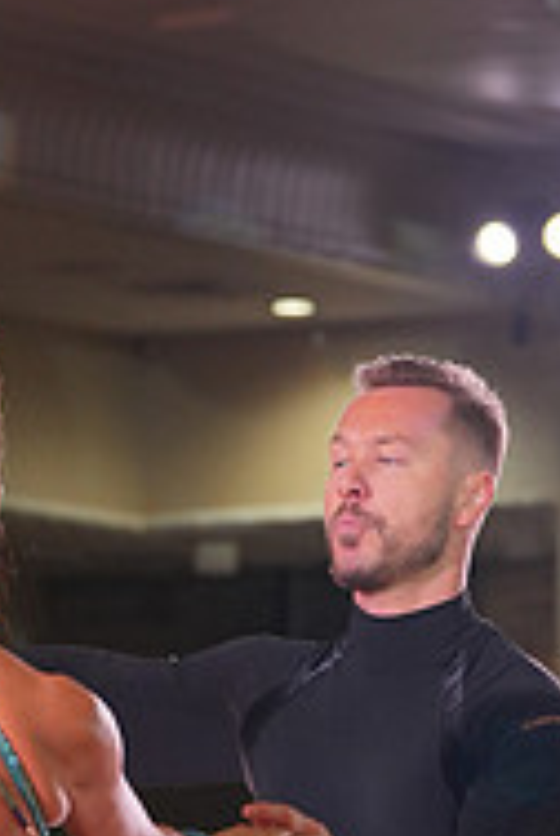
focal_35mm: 274
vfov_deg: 7.4
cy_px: 1183
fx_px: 6369
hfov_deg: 5.0
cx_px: 153
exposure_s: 1/400
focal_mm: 89
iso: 1250
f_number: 4
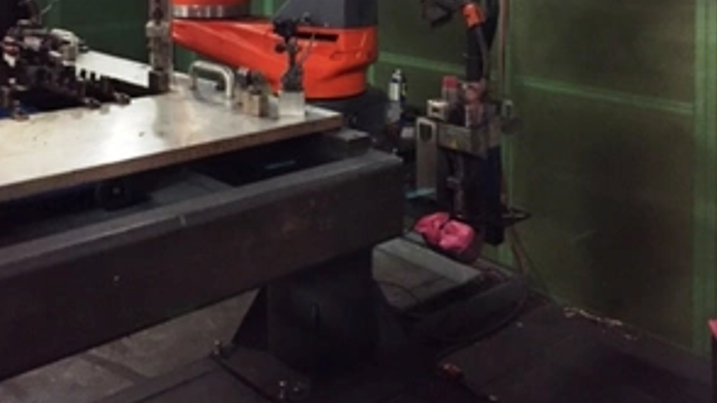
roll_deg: +0.7
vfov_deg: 25.9
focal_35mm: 43
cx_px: 354
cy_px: -24
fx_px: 817
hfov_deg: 47.4
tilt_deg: -1.1
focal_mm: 4.15
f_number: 2.2
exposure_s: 1/15
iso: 320
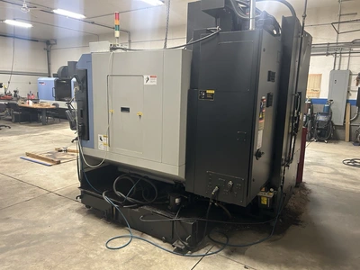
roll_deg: -0.5
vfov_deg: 53.1
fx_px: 270
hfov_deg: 67.3
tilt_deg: -10.8
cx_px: 180
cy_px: 135
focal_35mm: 26
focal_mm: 5.7
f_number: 1.5
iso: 200
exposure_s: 1/60
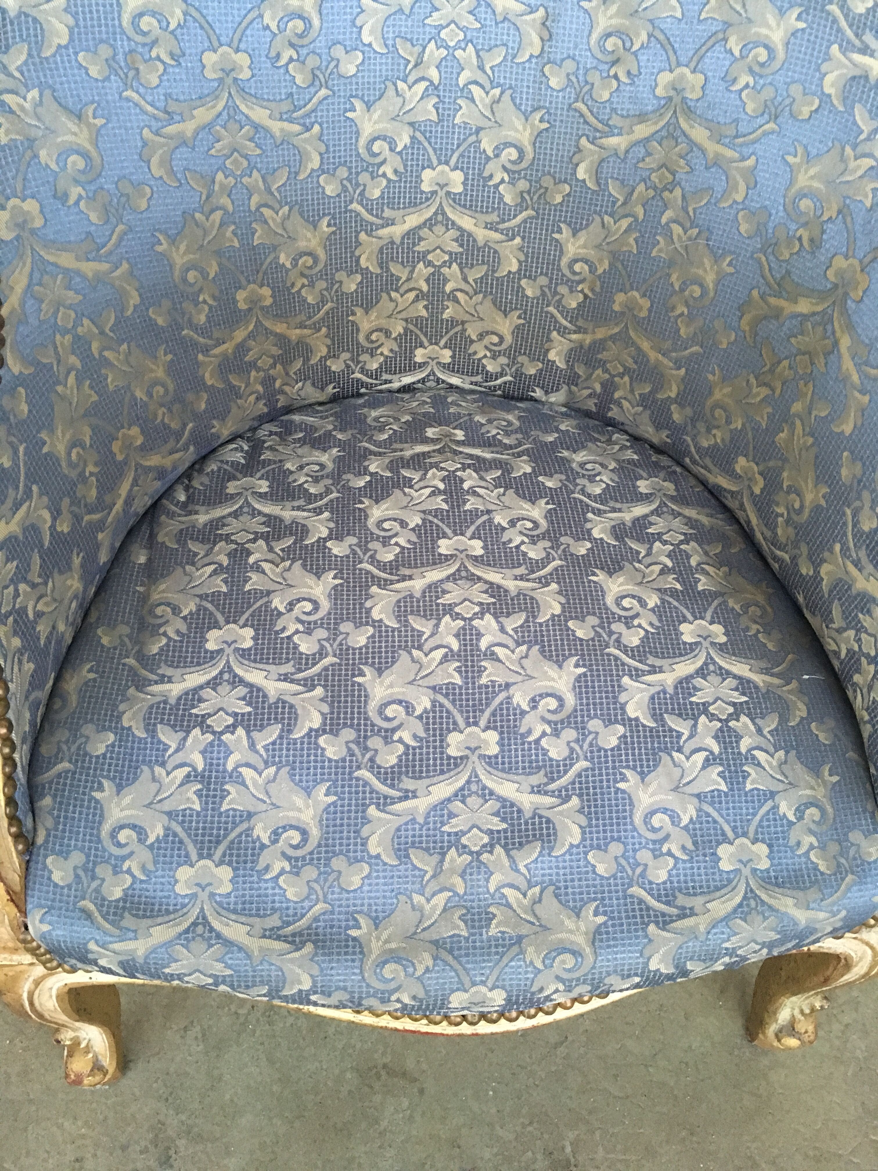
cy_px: 586
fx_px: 981
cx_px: 439
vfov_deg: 61.7
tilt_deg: -49.8
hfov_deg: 48.2
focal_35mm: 29
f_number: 2.2
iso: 250
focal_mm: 4.15
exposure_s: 1/17
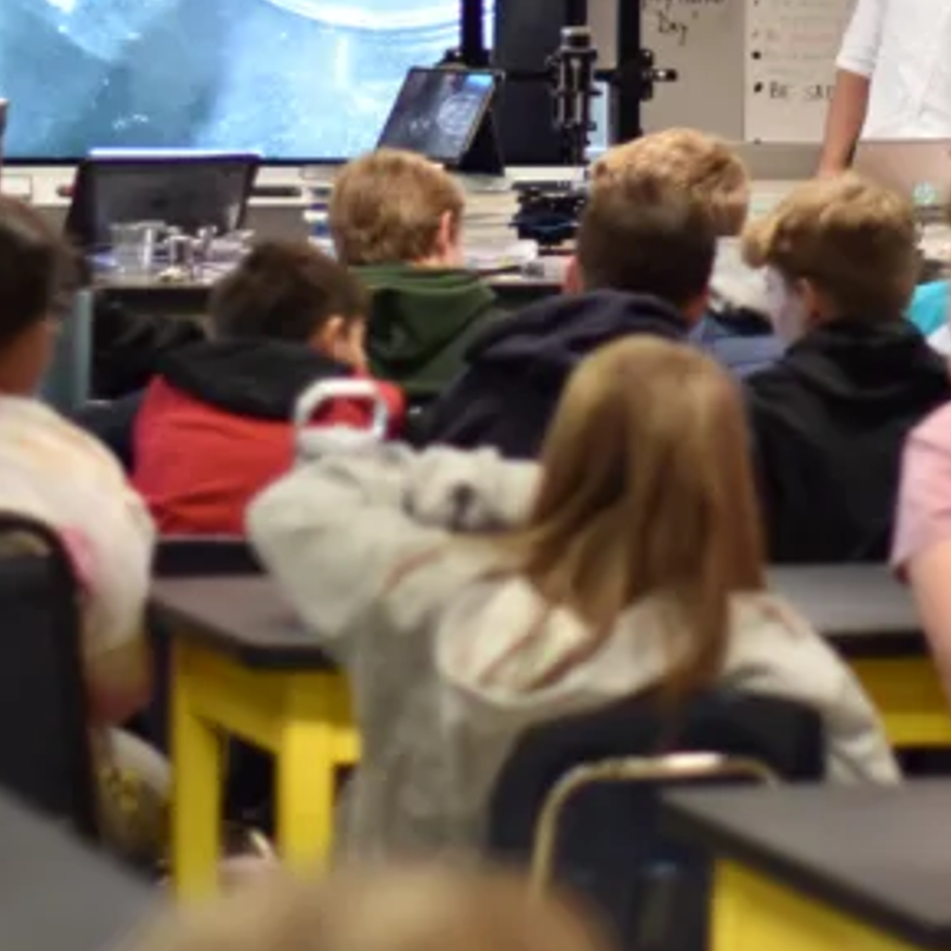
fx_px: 5812
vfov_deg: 9.3
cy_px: 57
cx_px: 915
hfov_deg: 9.3
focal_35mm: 187
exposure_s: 1/80
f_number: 1.4
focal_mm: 50
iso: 400
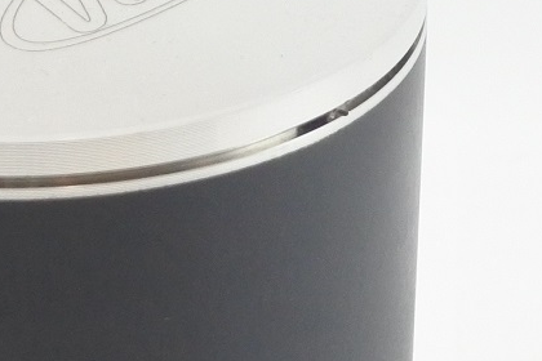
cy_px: 321
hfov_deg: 11.6
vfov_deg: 7.8
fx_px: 2650
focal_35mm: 176
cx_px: 18
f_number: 4.2
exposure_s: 1/125
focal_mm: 15
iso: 640
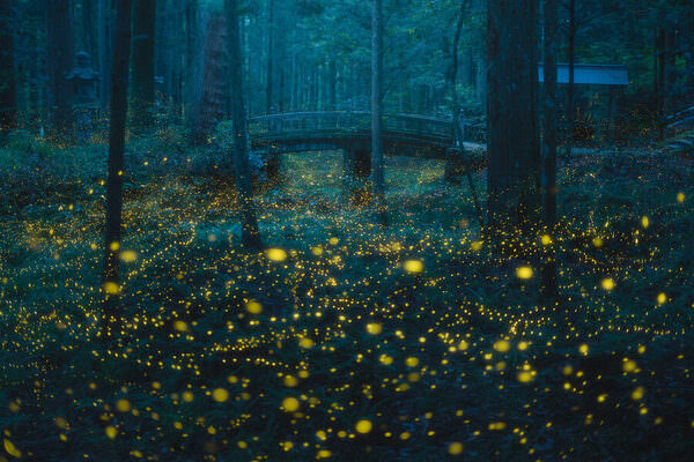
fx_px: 964
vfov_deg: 27.0
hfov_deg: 39.6
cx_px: 347
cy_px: 231
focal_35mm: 50
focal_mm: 50
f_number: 1.8
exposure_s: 20
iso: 3200
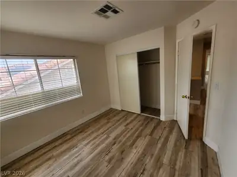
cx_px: 118
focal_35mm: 13
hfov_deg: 106.2
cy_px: 88
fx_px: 89
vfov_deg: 89.9
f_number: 2.2
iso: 64
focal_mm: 2.2
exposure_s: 1/120
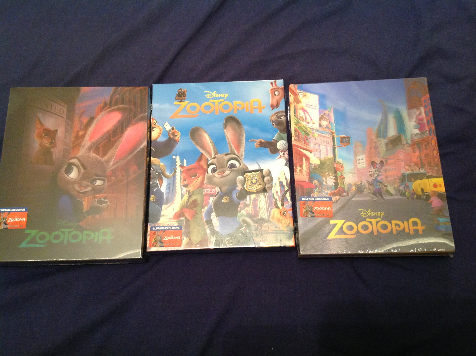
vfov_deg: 40.6
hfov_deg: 52.7
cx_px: 238
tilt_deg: -76.3
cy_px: 178
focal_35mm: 35
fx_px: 481
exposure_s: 1/15
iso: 320
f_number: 2.4
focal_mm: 4.28
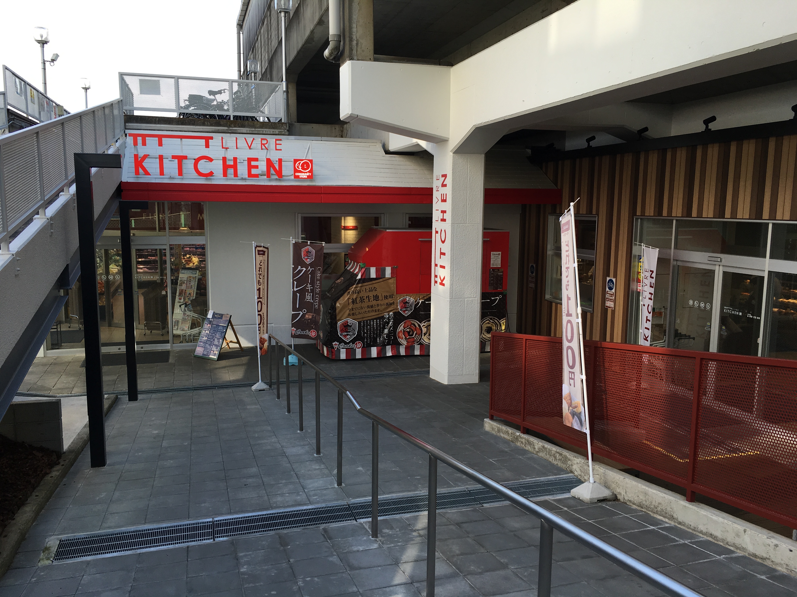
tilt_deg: -9.1
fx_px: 668
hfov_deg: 61.7
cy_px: 298
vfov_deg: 48.2
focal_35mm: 29
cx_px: 398
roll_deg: -0.4
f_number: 2.2
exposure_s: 1/337
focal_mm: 4.15
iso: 25
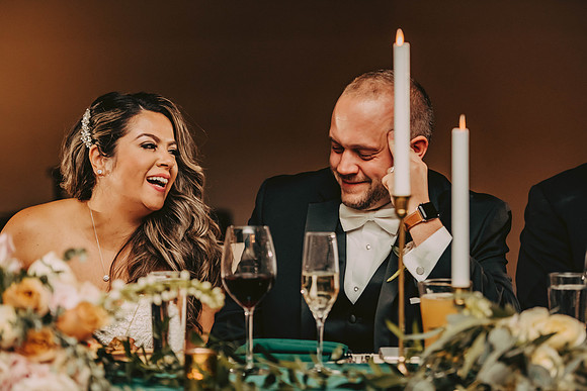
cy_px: 196
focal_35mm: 105
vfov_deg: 13.0
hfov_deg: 19.5
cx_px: 294
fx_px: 1712
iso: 1600
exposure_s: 1/200
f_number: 3.2
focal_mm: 105
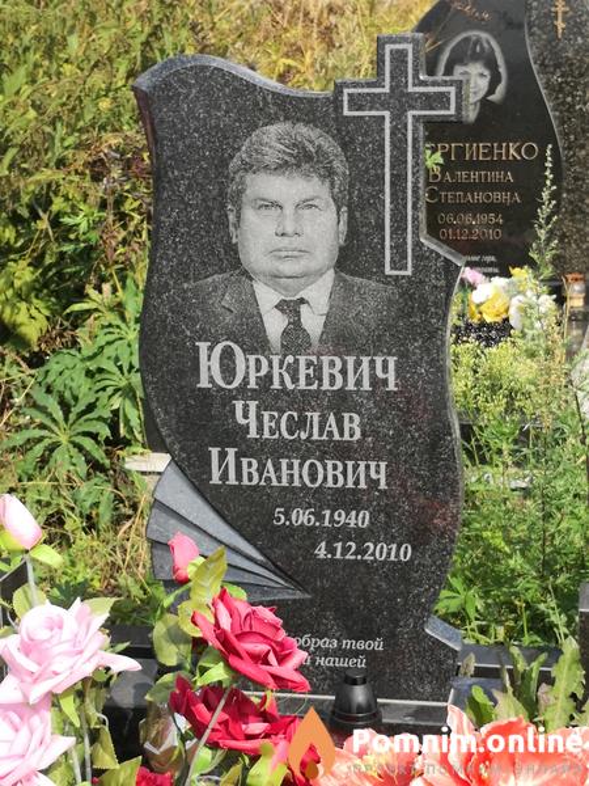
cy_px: 393
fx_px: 1497
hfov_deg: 22.3
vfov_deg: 29.4
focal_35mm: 66
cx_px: 294
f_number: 1.6
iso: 50
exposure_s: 1/1605
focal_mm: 3.95
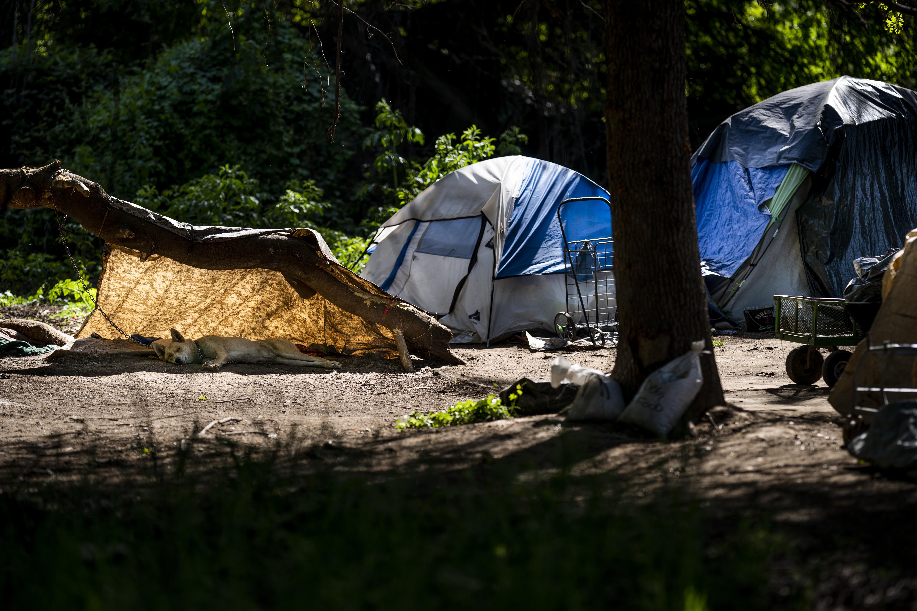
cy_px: 306
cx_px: 458
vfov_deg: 10.2
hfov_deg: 15.2
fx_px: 3438
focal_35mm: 135
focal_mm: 135
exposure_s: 1/1250
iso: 64
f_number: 2.2
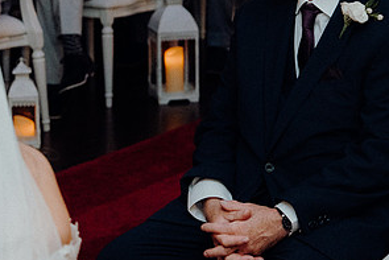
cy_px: 60
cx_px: 374
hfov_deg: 12.2
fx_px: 1805
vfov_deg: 8.2
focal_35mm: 167
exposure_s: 1/160
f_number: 3.5
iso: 2500
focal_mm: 57
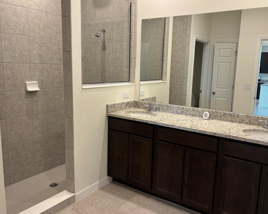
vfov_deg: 48.5
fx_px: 238
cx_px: 138
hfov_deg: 58.8
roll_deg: -1.6
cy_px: 104
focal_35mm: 30
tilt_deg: -9.4
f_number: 1.6
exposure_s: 1/60
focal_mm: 5.96
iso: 80
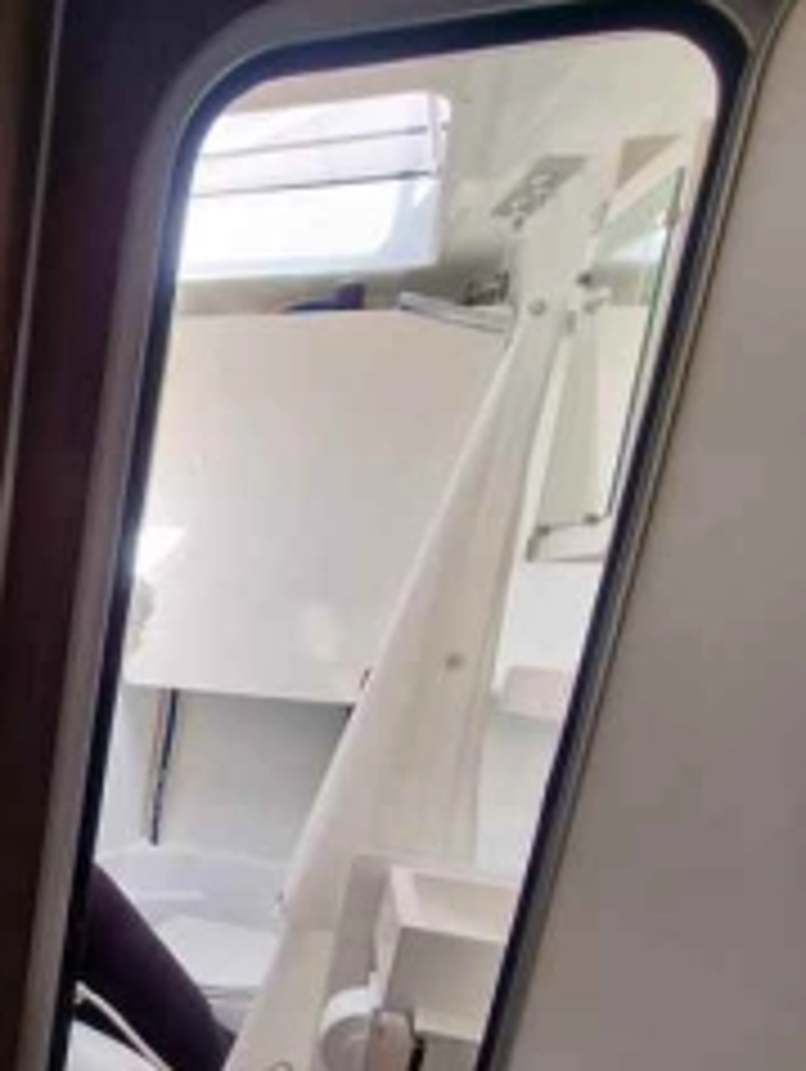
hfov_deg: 36.8
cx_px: -144
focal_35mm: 30
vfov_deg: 54.8
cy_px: 889
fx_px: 930
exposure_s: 1/50
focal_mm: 2.2
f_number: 2.2
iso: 64
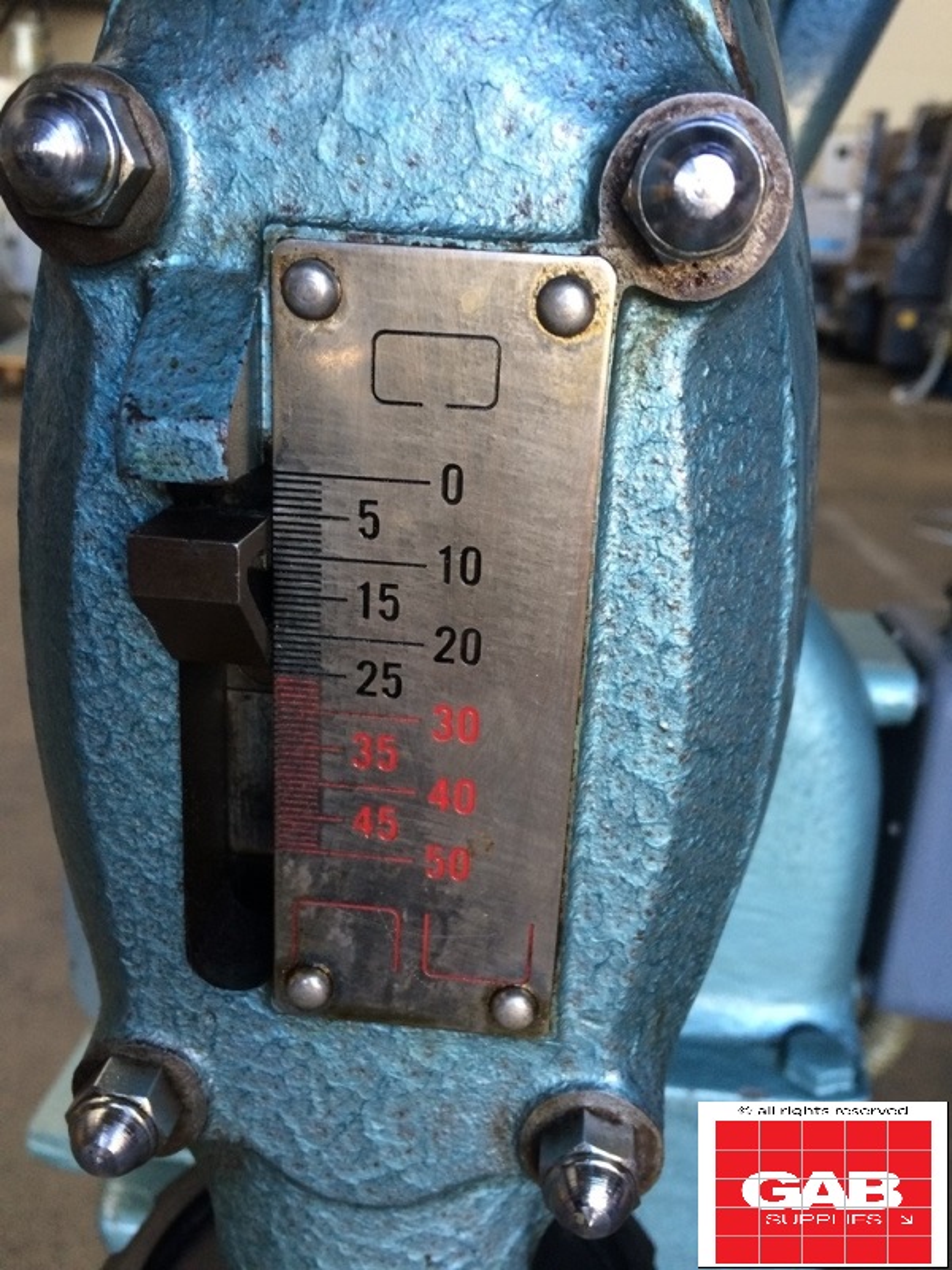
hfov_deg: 48.2
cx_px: 476
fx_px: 1063
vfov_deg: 61.7
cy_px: 635
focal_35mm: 29
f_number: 2.2
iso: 64
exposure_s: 1/33
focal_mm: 4.15
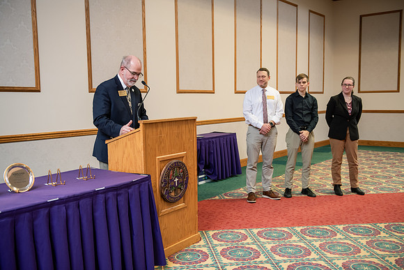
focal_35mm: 38
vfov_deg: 35.1
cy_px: 135
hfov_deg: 50.7
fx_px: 427
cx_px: 202
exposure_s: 1/125
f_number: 3.2
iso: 1000
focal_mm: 38
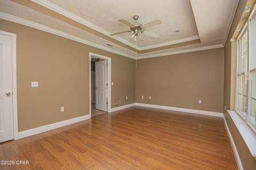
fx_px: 107
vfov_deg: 77.2
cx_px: 128
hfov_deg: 100.4
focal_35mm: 15
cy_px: 85
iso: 400
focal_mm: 10
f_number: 8
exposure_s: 1/160
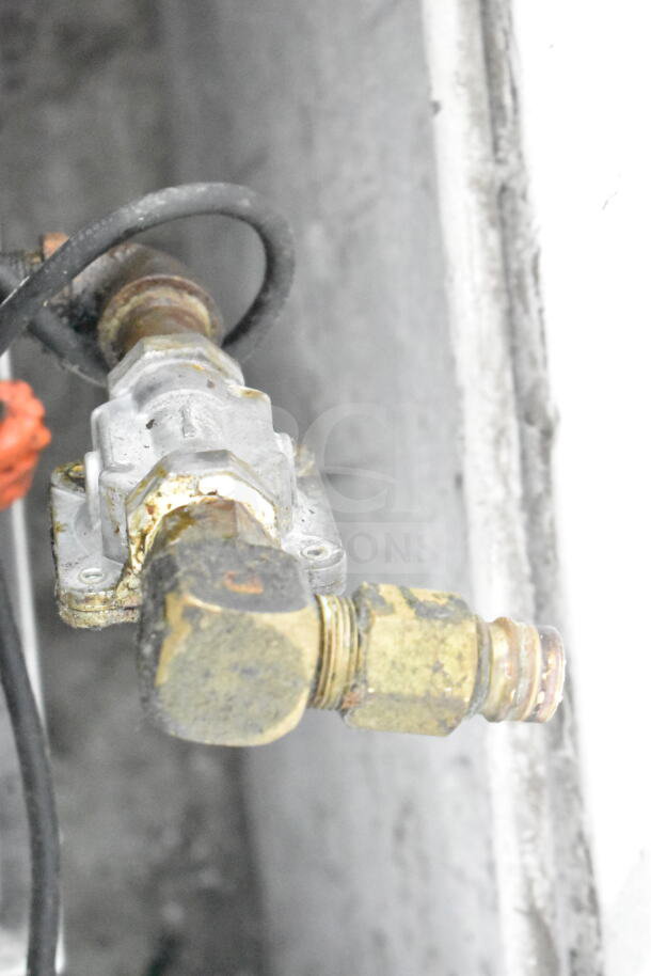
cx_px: 326
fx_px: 2236
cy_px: 488
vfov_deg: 24.6
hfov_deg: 16.6
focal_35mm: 82
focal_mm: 55
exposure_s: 1/100
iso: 20000
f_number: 5.6
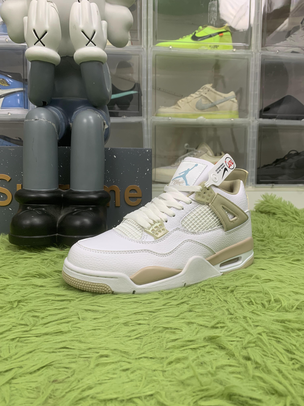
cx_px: 152
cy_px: 203
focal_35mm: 26
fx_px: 304
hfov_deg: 53.1
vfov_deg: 67.3
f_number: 1.8
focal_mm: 4.25
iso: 100
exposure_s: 1/75
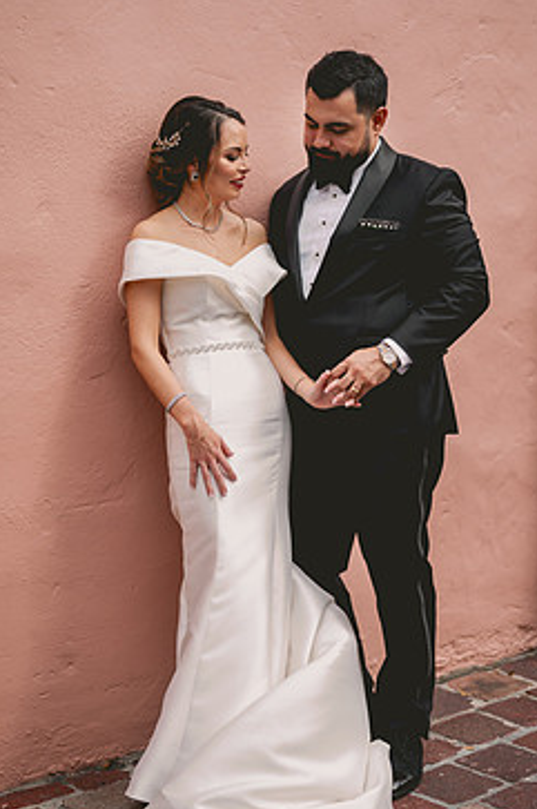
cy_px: 464
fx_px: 1391
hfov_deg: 21.8
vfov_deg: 32.4
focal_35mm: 62
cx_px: 224
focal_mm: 50
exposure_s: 1/800
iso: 64
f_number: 1.8
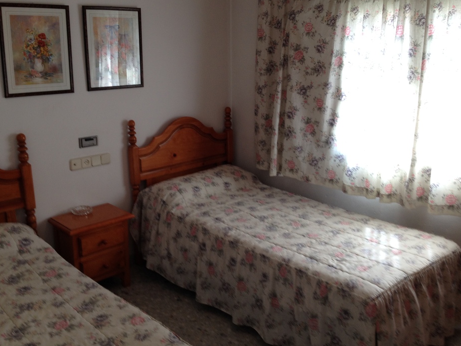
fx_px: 519
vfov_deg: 36.8
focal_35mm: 39
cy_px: 159
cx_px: 215
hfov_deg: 47.8
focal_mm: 4.28
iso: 50
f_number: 2.4
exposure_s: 1/40
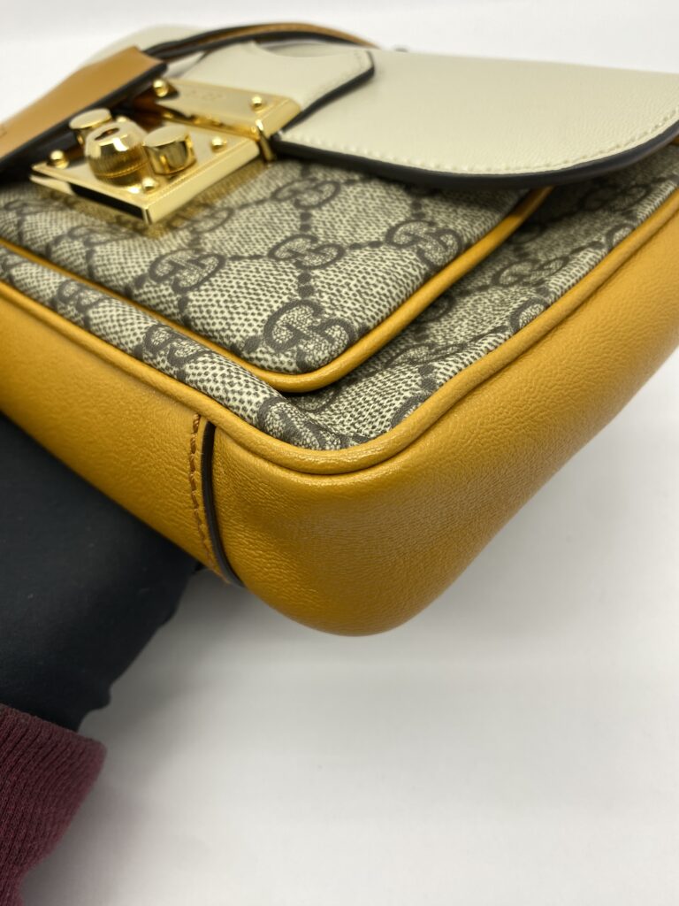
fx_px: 654
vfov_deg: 69.4
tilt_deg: -52.8
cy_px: 453
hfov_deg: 54.9
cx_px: 340
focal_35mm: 25
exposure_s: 1/100
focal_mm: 4.25
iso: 40
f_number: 1.8
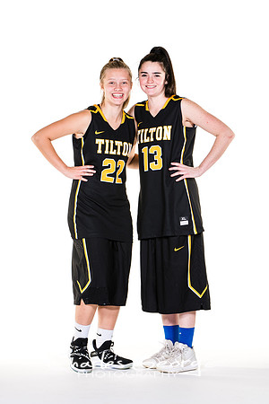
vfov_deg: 12.5
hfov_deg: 8.3
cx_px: 134
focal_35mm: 165
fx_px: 1849
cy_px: 202
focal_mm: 110
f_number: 6.3
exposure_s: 1/160
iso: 200
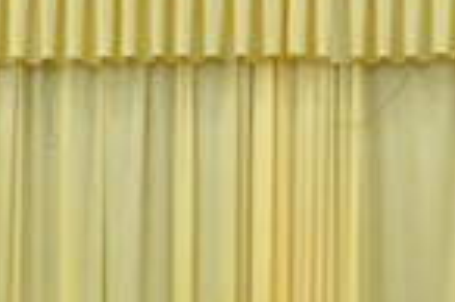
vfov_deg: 7.3
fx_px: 2323
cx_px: 206
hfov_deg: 11.2
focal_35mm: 184
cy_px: 500
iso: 400
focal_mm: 28
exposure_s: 1/15
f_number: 4.5
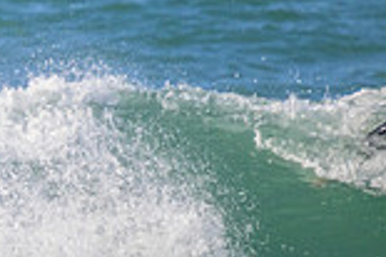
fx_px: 32100
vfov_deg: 0.5
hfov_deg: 0.7
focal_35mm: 2997
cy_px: 201
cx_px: -331
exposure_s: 1/2000
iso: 1600
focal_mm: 800
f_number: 11
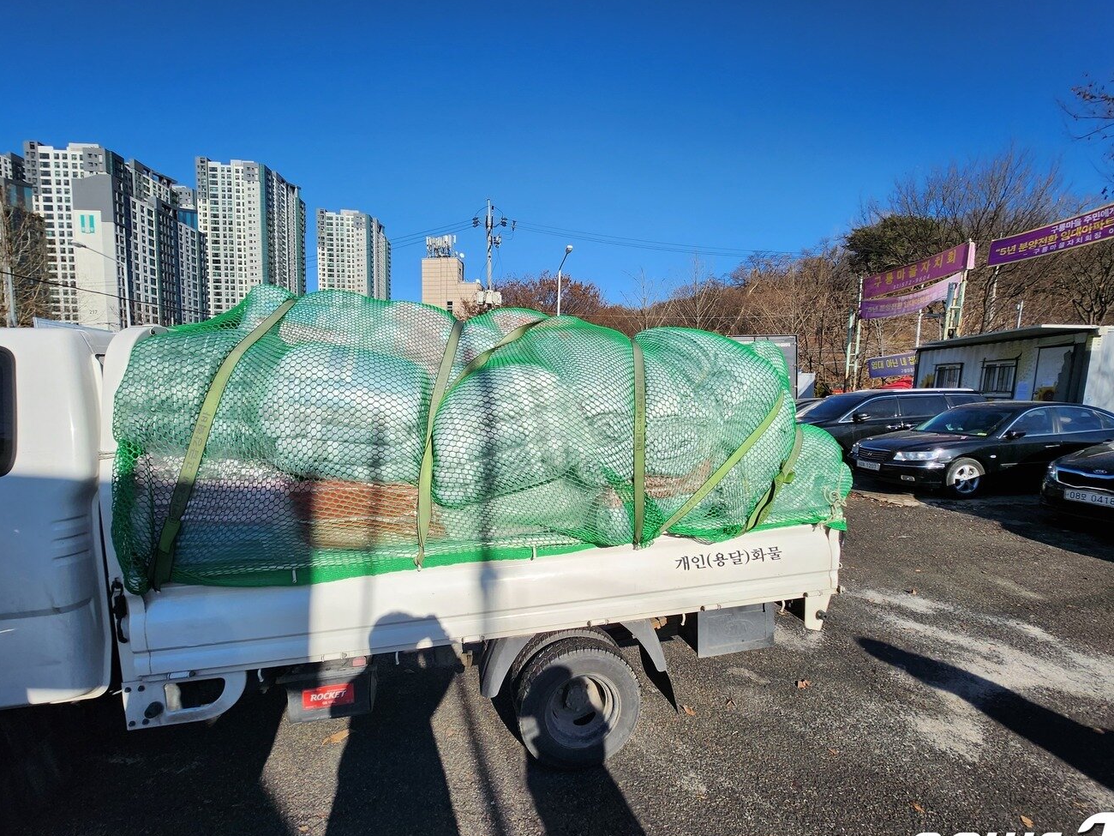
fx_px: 451
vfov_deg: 85.6
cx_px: 555
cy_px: 445
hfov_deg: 102.1
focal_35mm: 14
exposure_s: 1/1593
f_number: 2.2
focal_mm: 1.7
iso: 32
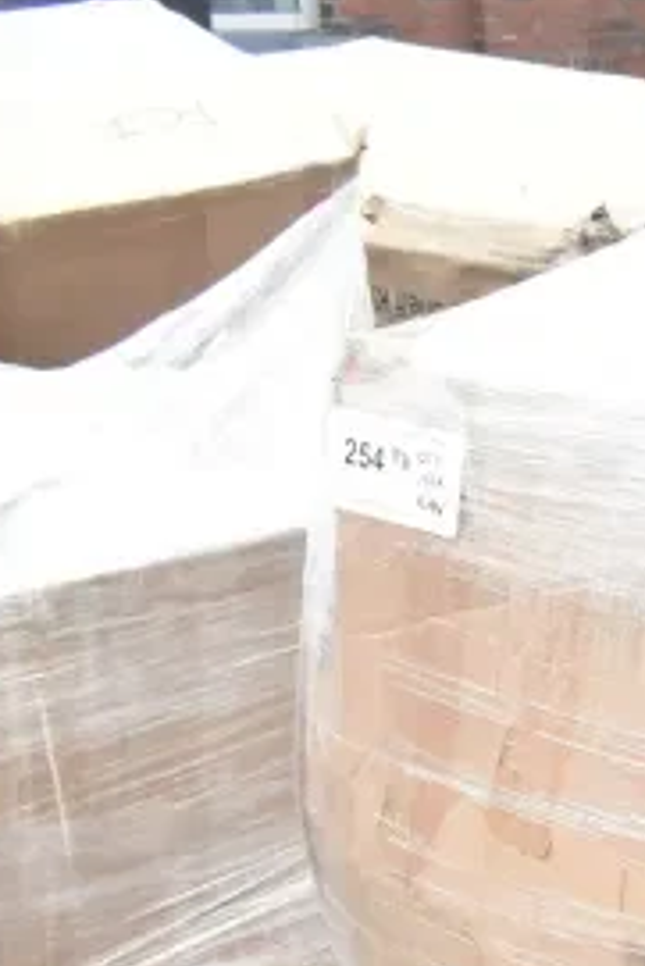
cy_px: 1358
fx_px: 2442
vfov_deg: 20.0
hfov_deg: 13.8
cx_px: 1062
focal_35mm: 91
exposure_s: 1/400
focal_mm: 18
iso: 1600
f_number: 10
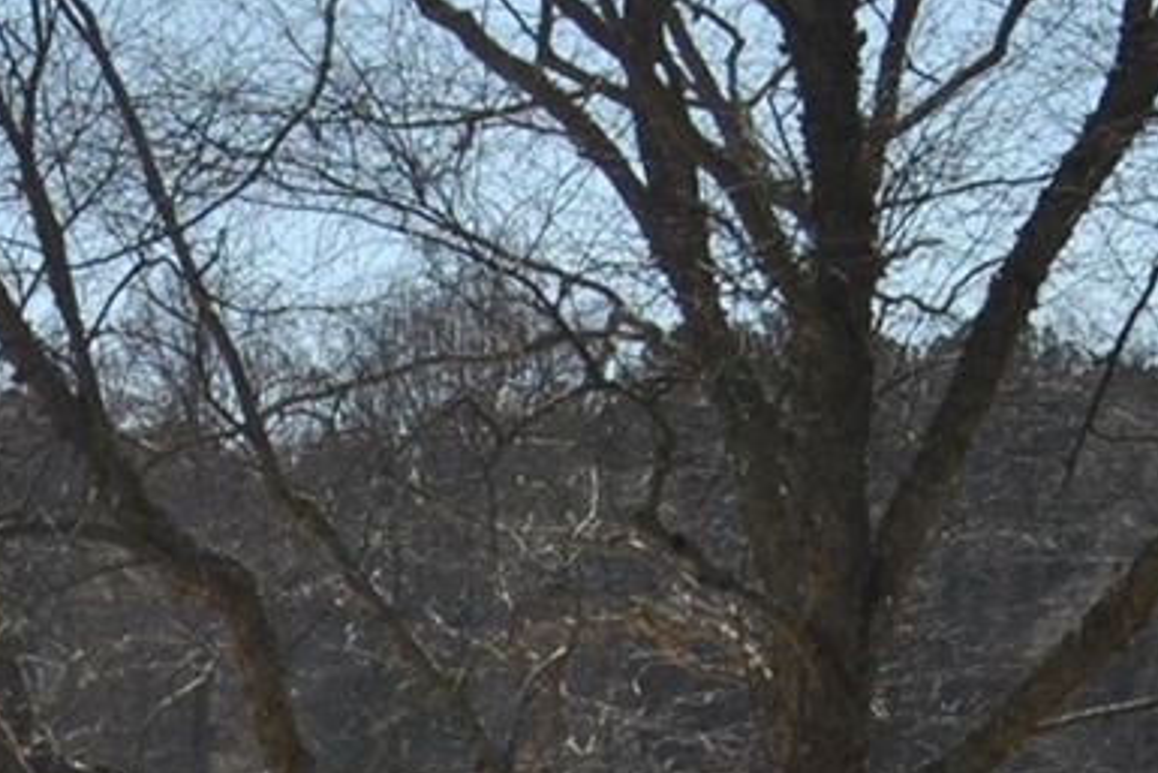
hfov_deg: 11.0
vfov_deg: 7.4
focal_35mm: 184
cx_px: -165
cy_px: 1068
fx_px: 5910
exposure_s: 1/400
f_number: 10
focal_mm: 23
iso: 100
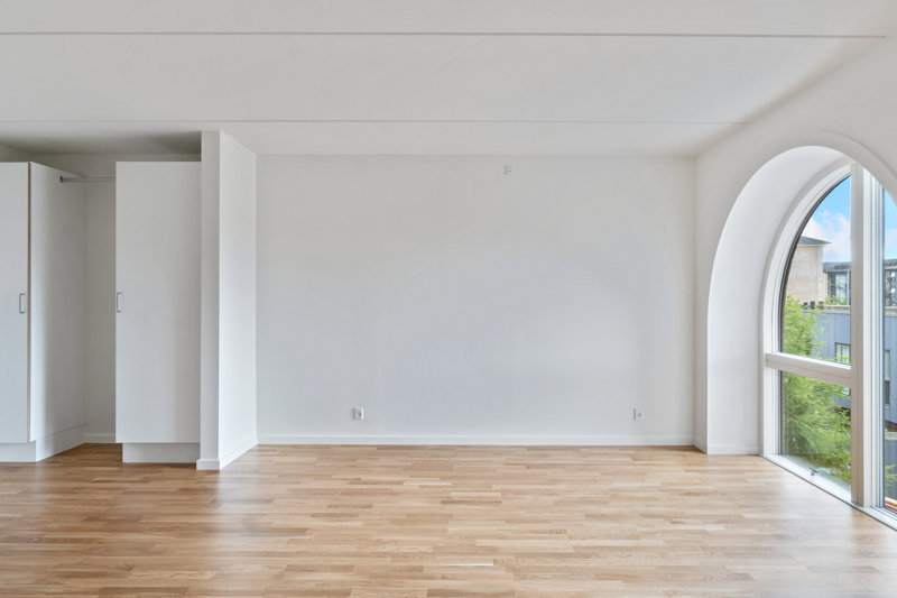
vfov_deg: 54.6
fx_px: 579
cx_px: 448
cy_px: 299
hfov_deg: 75.5
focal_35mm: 23
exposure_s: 1/5
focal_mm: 15.5
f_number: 8
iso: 200
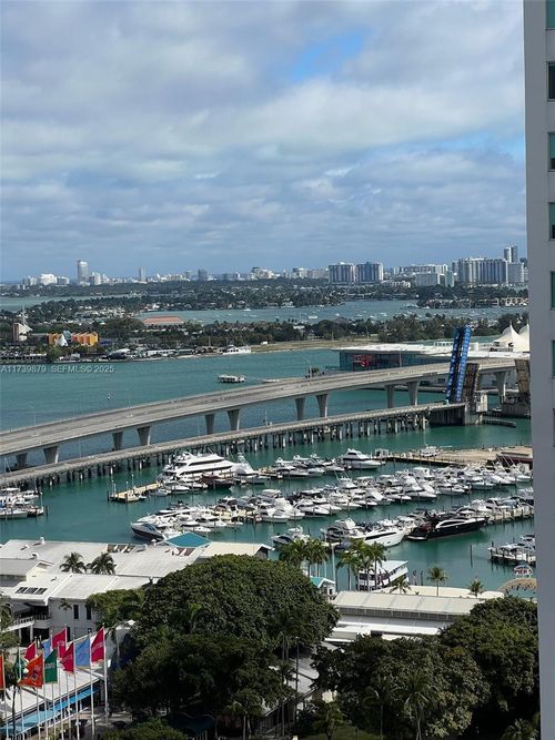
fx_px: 1647
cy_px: 370
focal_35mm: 77
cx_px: 278
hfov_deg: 19.1
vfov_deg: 25.3
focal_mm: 9
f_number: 2.8
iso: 32
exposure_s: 1/1233
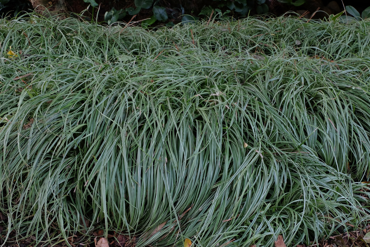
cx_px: 185
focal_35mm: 55
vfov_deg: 24.6
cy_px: 124
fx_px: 565
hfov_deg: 36.2
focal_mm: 36.6
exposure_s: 1/3.1
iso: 800
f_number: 16
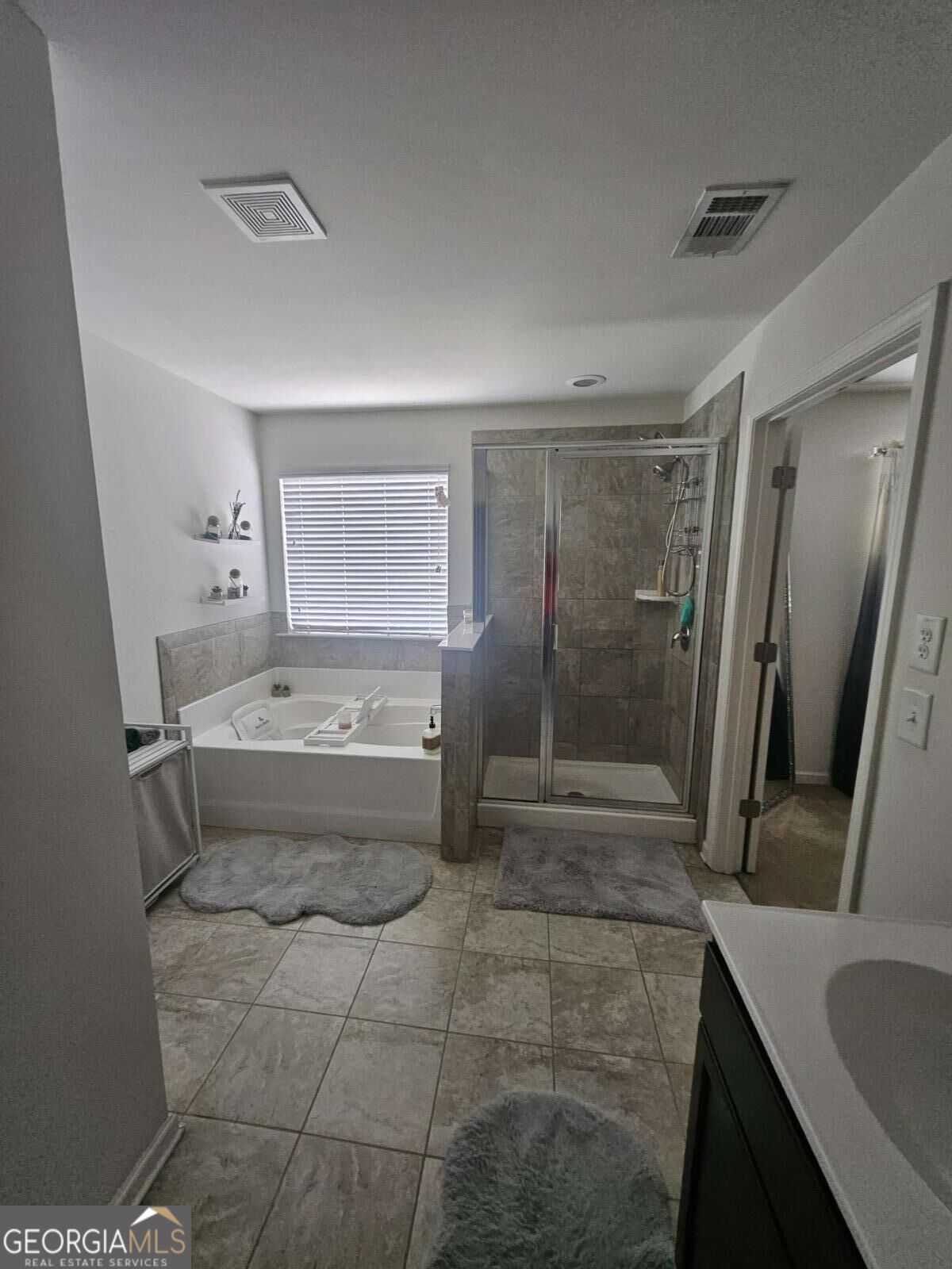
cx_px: 476
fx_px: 477
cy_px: 634
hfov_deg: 89.9
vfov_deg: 106.2
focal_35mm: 13
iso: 200
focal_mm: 1.74
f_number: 2.2
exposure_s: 1/60
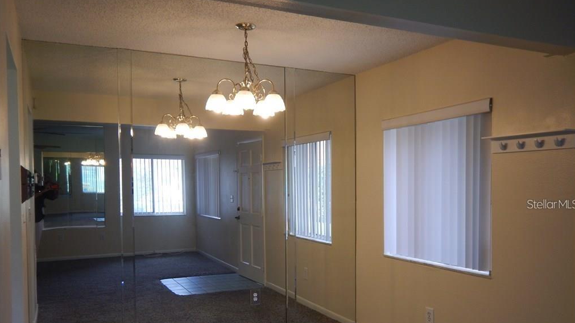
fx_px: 488
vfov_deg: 36.5
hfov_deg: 61.0
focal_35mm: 32
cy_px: 204
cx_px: 289
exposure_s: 1/50
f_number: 2.8
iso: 125
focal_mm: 5.1
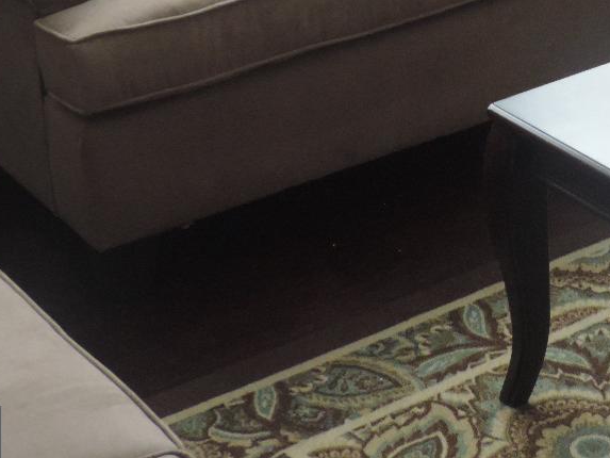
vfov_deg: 13.3
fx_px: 1904
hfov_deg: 17.8
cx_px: 581
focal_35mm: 108
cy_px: -108
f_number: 3.4
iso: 720
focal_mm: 7.6
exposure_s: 1/13
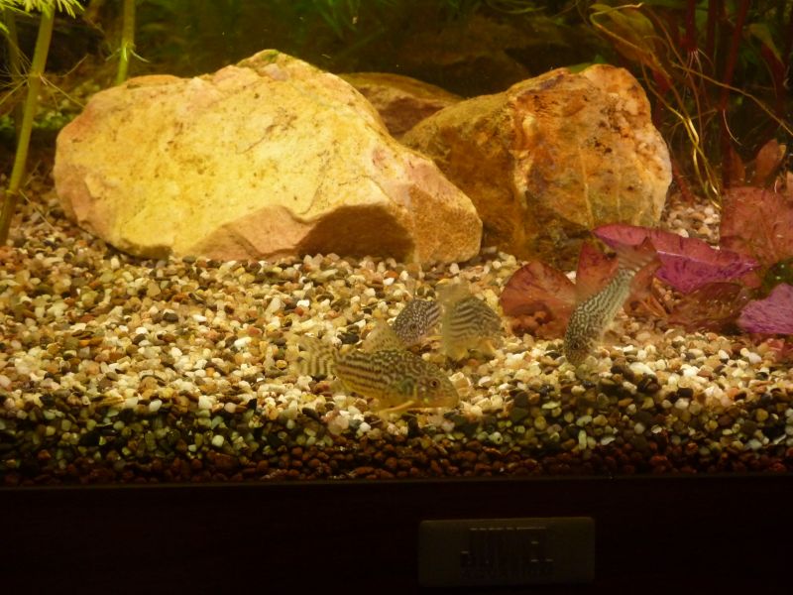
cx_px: 396
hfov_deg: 23.6
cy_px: 298
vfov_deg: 17.8
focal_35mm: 83
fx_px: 1901
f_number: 4.2
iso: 400
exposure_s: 1/15
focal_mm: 13.7
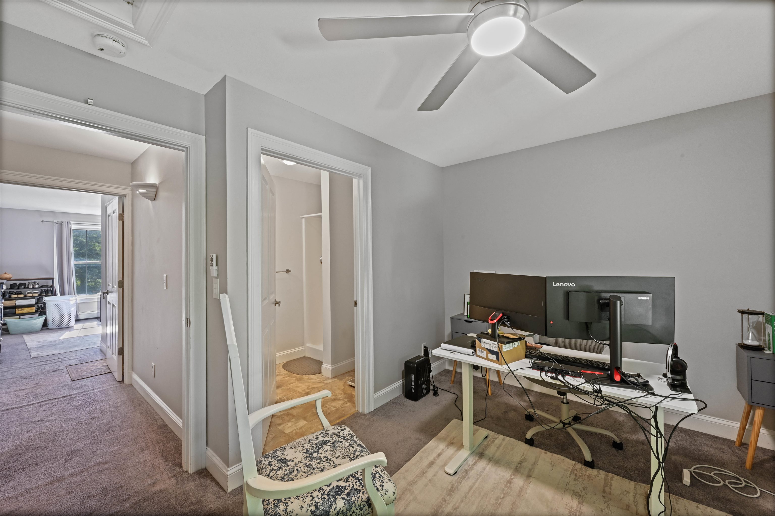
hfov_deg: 104.3
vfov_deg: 81.2
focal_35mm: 14
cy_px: 258
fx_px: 301
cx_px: 388
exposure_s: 1/1.67
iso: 1000
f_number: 14
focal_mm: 14
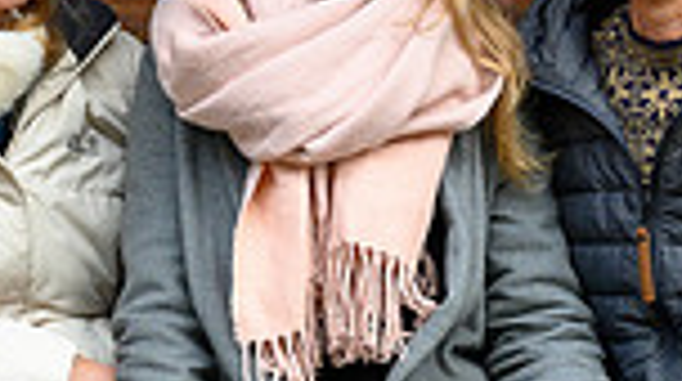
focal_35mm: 188
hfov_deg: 11.5
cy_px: 444
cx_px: 345
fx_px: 3395
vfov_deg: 6.4
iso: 640
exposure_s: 1/160
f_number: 6.3
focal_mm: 47
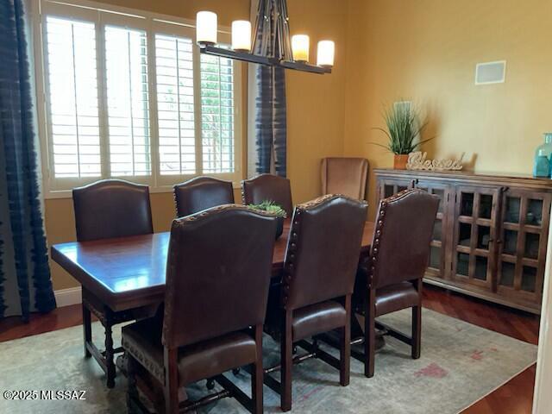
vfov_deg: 48.2
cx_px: 276
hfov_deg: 61.7
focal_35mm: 29
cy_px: 207
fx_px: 462
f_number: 1.8
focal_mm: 3
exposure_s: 1/60
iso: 100
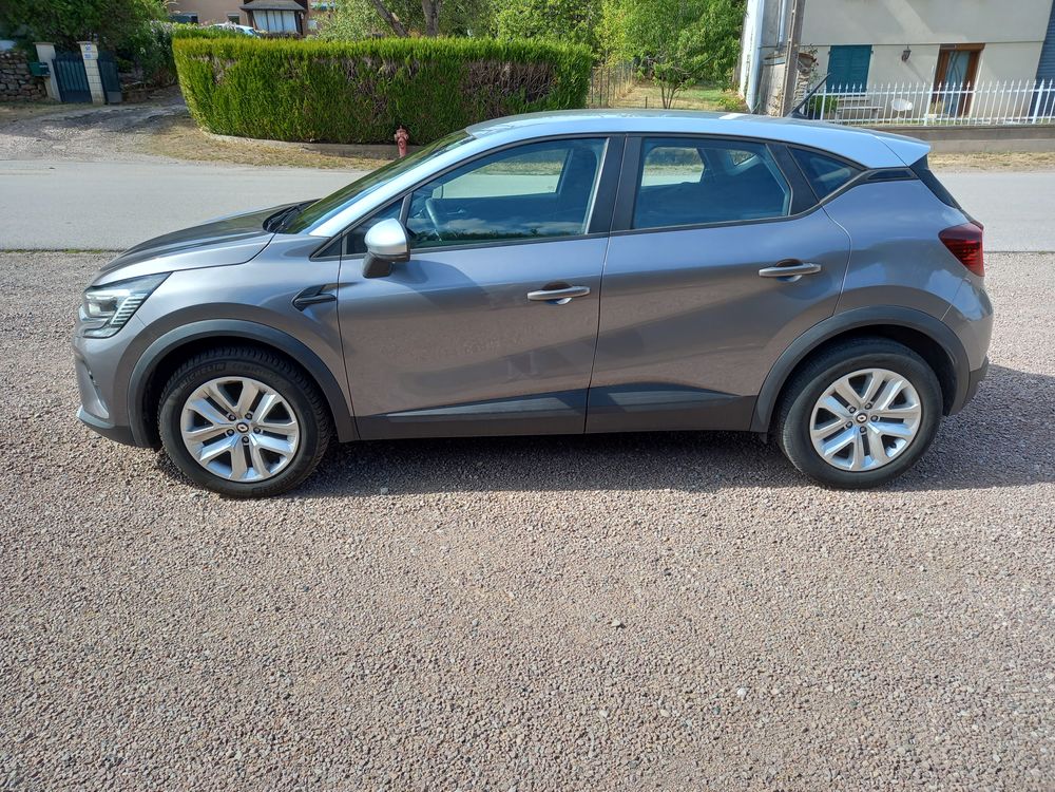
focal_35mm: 25
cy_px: 396
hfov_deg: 69.4
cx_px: 528
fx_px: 762
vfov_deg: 54.9
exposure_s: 1/339
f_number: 2
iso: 25
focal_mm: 4.6
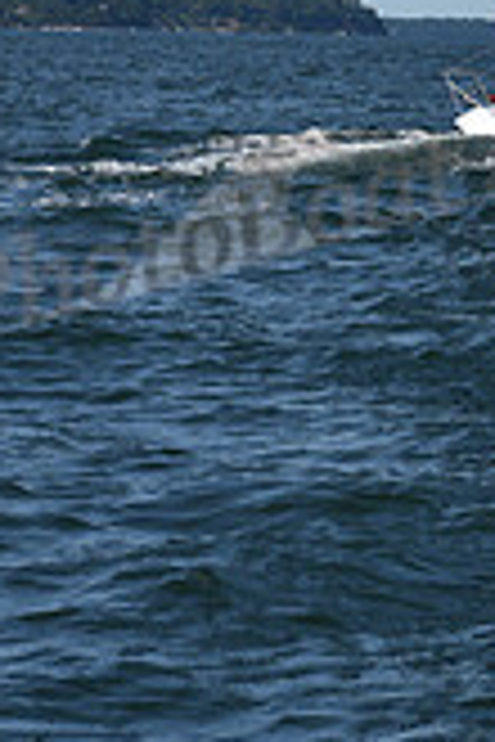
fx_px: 5073
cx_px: 817
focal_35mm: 246
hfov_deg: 5.5
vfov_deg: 8.1
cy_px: -526
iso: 250
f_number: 9
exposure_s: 1/1000
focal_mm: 70
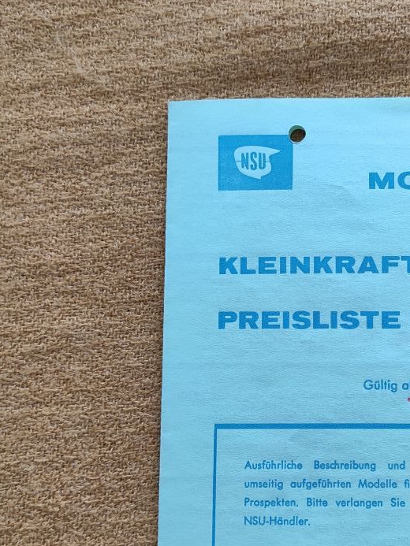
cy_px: 329
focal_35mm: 45
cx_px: 338
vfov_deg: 41.9
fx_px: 710
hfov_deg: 31.2
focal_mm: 4.77
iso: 259
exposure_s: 1/100
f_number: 1.75
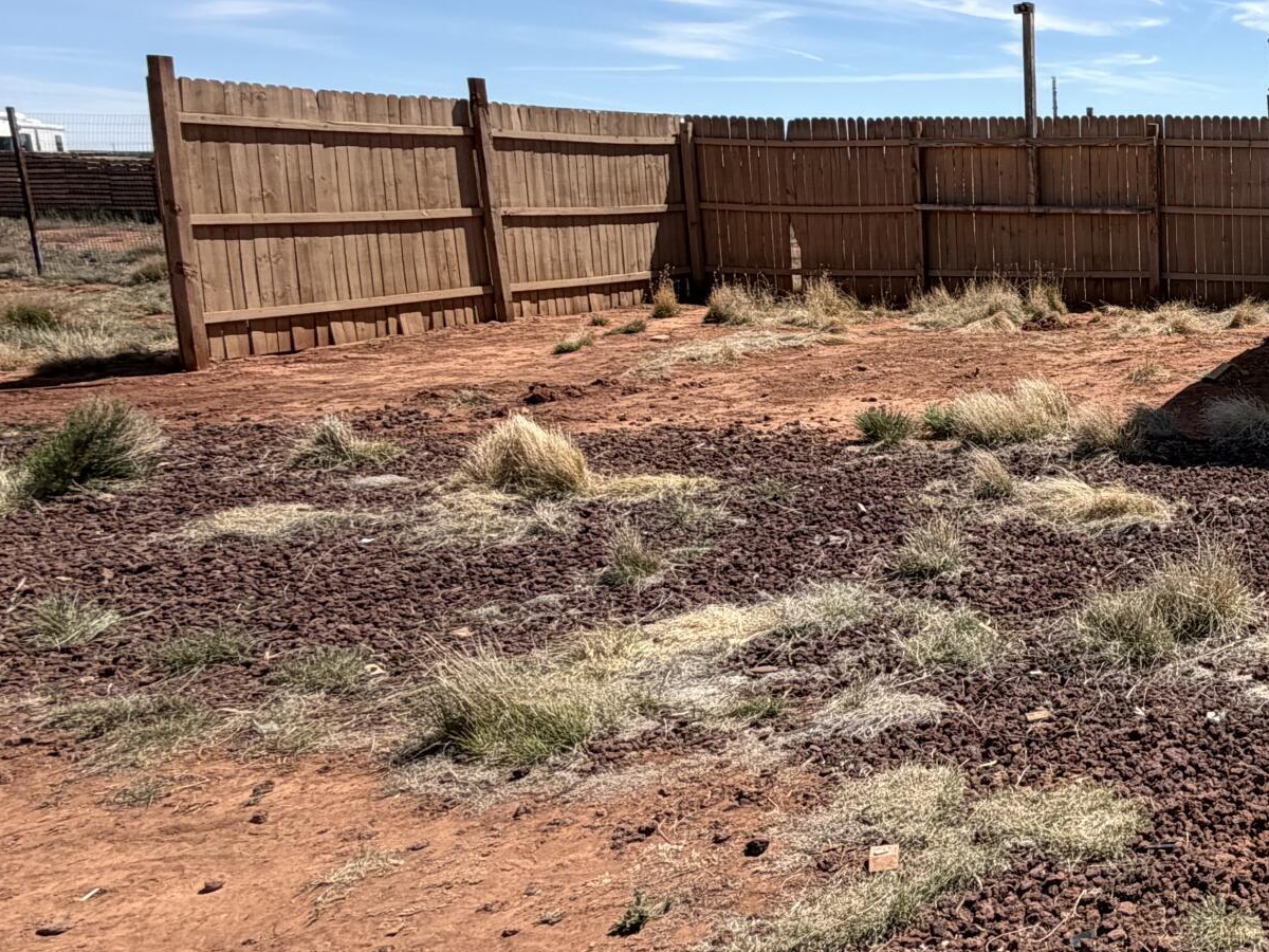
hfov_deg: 41.0
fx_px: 1283
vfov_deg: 40.6
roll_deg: -1.2
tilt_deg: -9.3
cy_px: 410
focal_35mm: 35
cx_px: 1429
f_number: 2.2
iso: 32
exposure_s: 1/770
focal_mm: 2.22
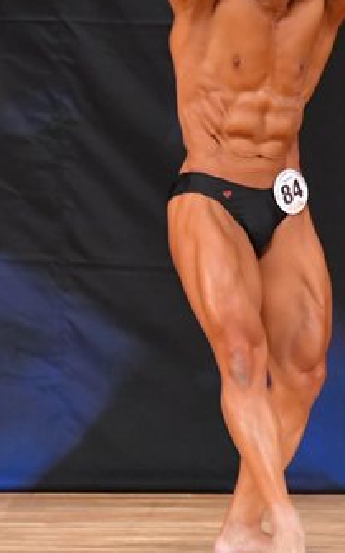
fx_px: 10665
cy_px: 220
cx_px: -65
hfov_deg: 1.9
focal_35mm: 708
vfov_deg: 3.0
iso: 5600
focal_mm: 200
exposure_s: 1/400
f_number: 5.6
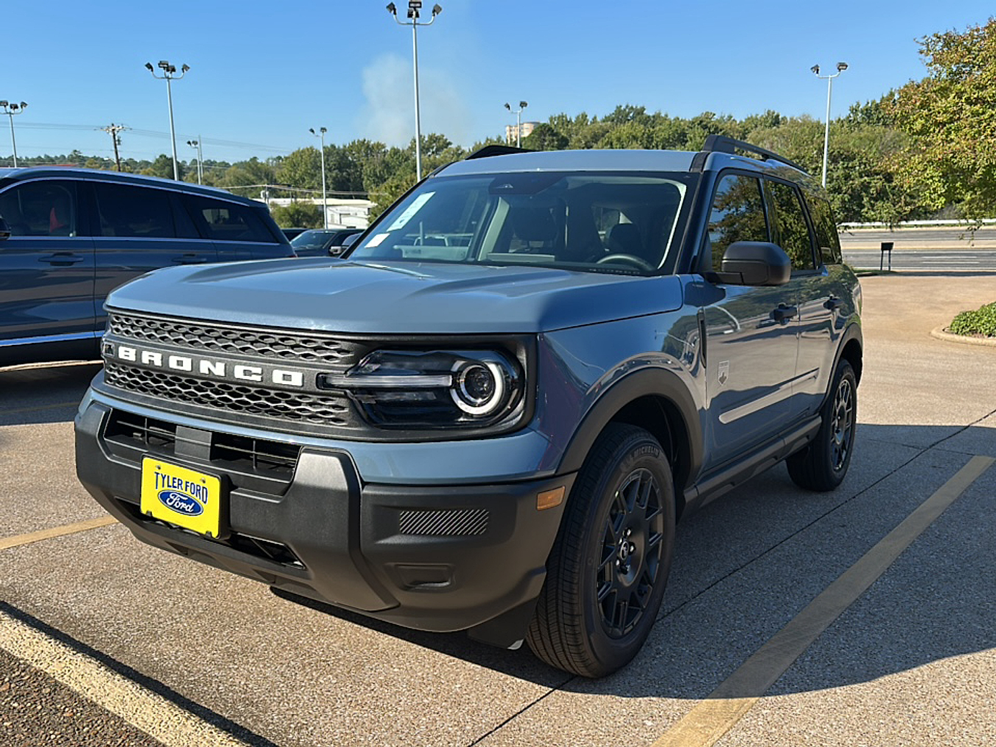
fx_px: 719
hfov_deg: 69.4
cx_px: 498
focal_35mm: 25
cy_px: 374
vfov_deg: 54.9
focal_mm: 6.86
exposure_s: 1/2421
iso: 80
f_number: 1.78
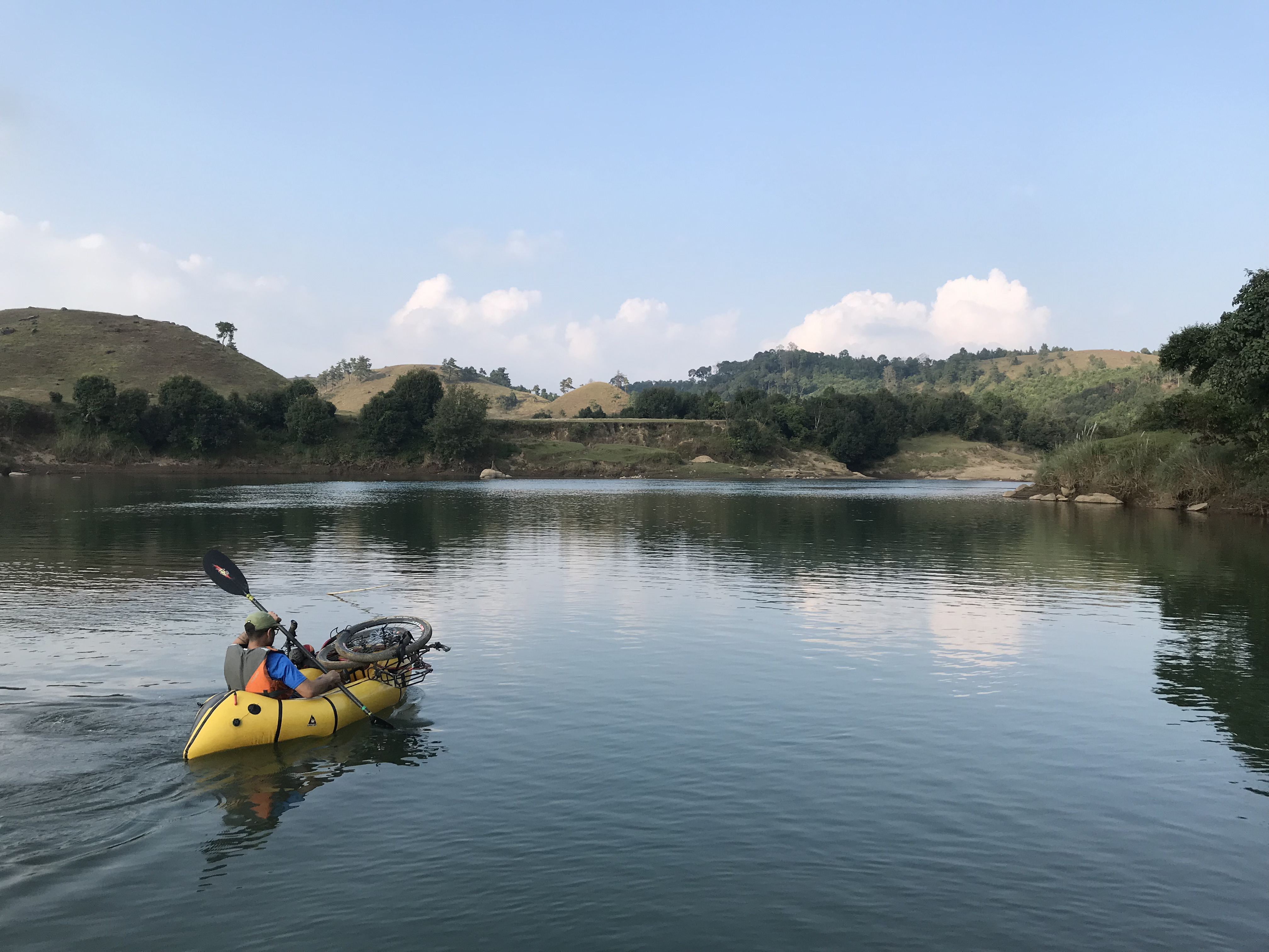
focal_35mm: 28
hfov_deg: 63.4
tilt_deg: -0.7
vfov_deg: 49.7
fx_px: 1026
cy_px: 476
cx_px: 634
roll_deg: -2.0
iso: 20
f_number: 1.8
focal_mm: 3.99
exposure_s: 1/977
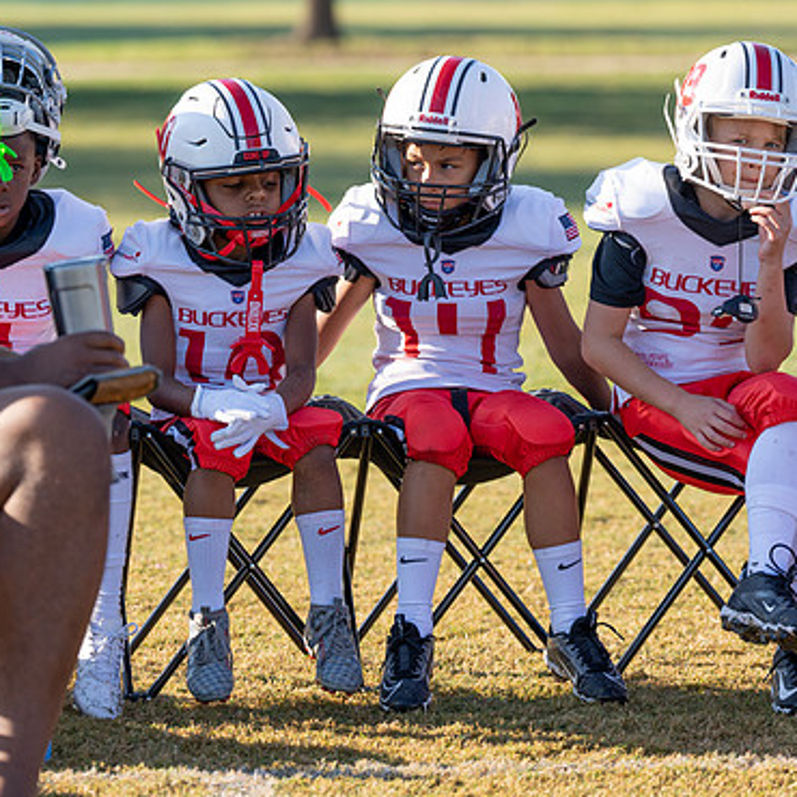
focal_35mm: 213
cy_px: 335
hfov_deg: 8.2
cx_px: 295
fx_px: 5548
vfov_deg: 8.2
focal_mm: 126
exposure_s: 1/640
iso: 100
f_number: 2.8
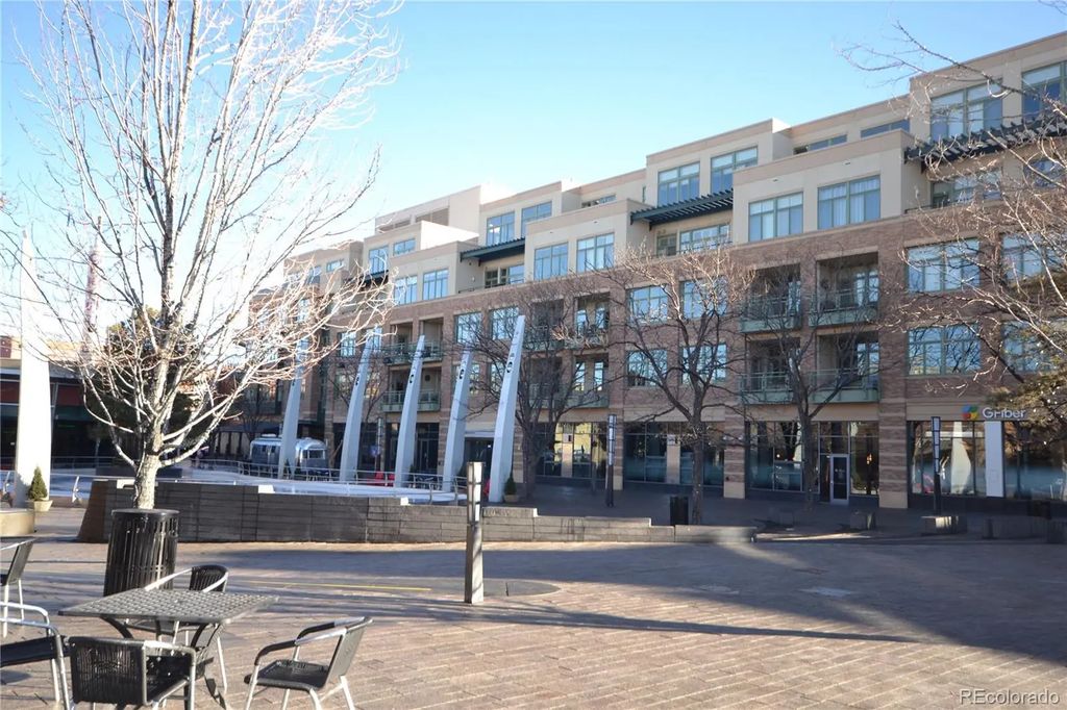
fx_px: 889
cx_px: 534
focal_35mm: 30
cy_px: 355
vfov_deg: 43.6
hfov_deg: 61.9
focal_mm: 20
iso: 200
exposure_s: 1/125
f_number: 5.6
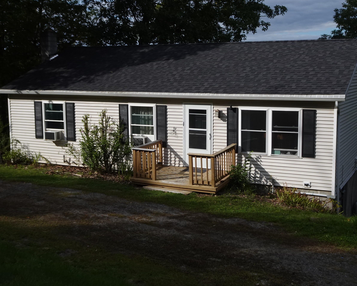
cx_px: 188
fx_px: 465
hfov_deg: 42.0
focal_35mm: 44
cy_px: 143
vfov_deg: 34.2
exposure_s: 1/800
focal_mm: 6.08
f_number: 4
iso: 80
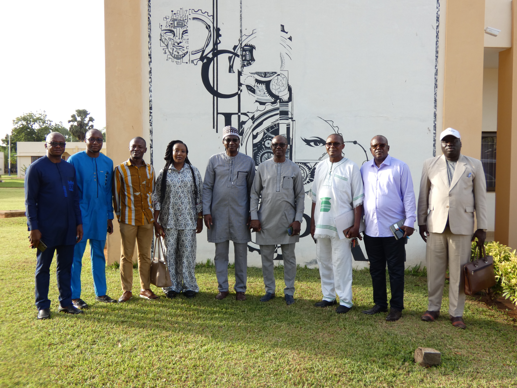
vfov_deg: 40.7
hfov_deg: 52.6
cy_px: 194
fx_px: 523
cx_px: 258
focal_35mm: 35
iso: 80
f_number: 3.4
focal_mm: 6.2
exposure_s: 1/200
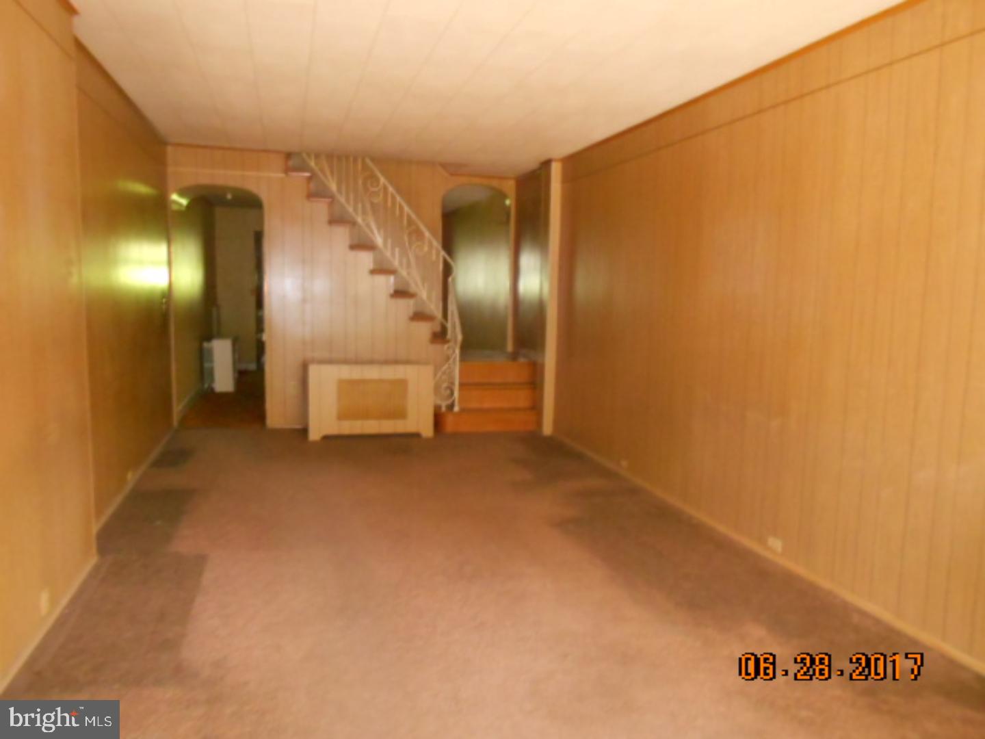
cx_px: 492
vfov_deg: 53.1
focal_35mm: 26
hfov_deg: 67.3
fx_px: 740
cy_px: 370
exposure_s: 1/25
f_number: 3.2
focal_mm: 4.6
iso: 640
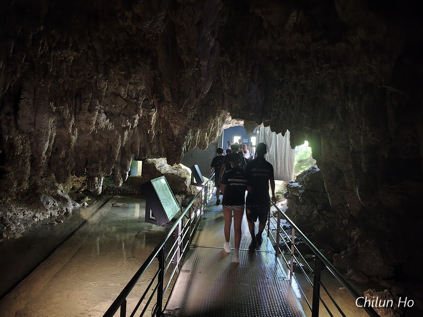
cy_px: 158
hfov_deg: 73.9
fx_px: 281
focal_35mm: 23
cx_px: 212
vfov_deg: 58.9
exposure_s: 1/10
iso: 6400
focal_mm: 6.07
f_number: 1.7
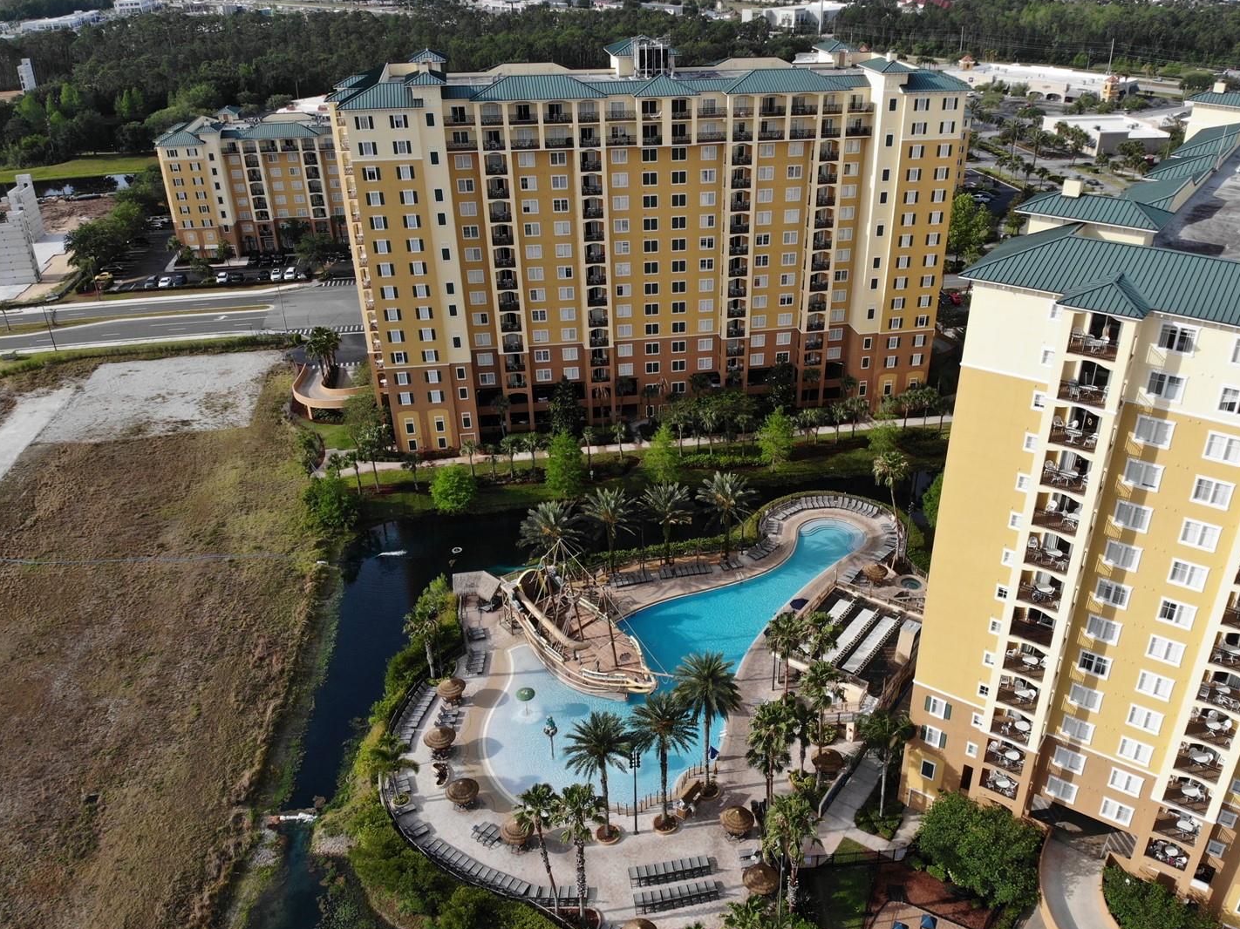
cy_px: 502
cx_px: 678
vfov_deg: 51.3
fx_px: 967
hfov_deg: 65.2
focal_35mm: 27
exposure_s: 1/40
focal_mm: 4.5
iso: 100
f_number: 2.8
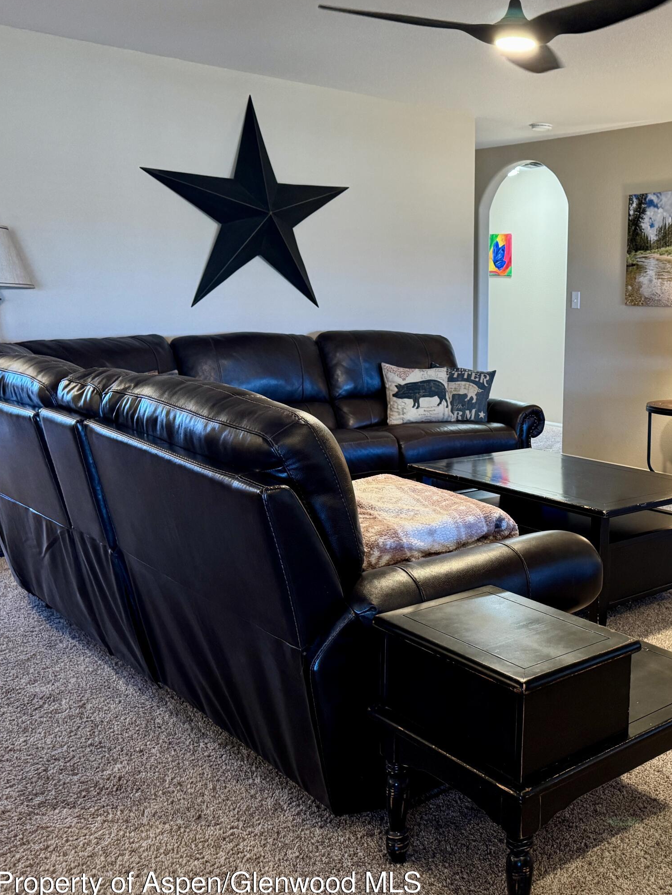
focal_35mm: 36
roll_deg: -1.4
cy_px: 425
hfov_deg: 37.7
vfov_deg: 51.3
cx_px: 573
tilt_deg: -8.9
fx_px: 932
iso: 320
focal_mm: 6.76
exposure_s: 1/60
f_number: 1.78
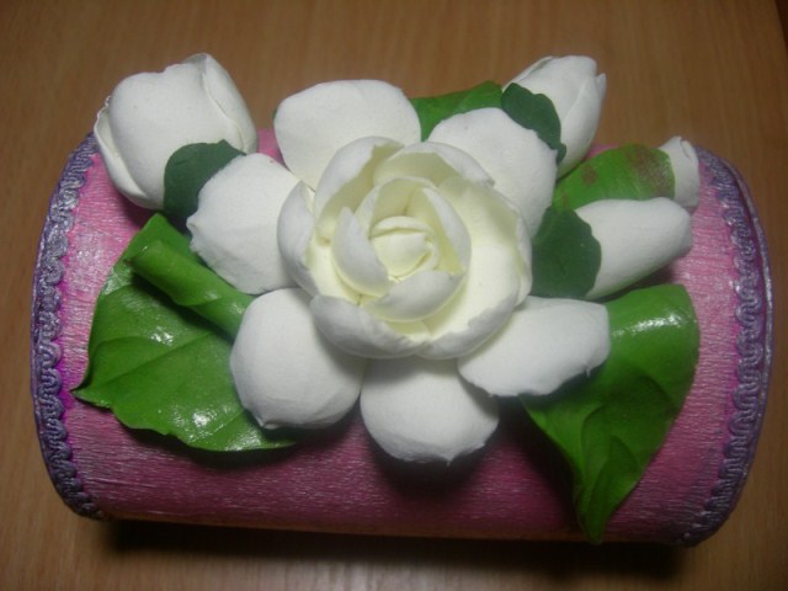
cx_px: 394
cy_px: 296
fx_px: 865
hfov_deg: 49.0
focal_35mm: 38
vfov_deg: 37.7
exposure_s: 1/55.6
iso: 50
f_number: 2.8
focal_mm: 7.8
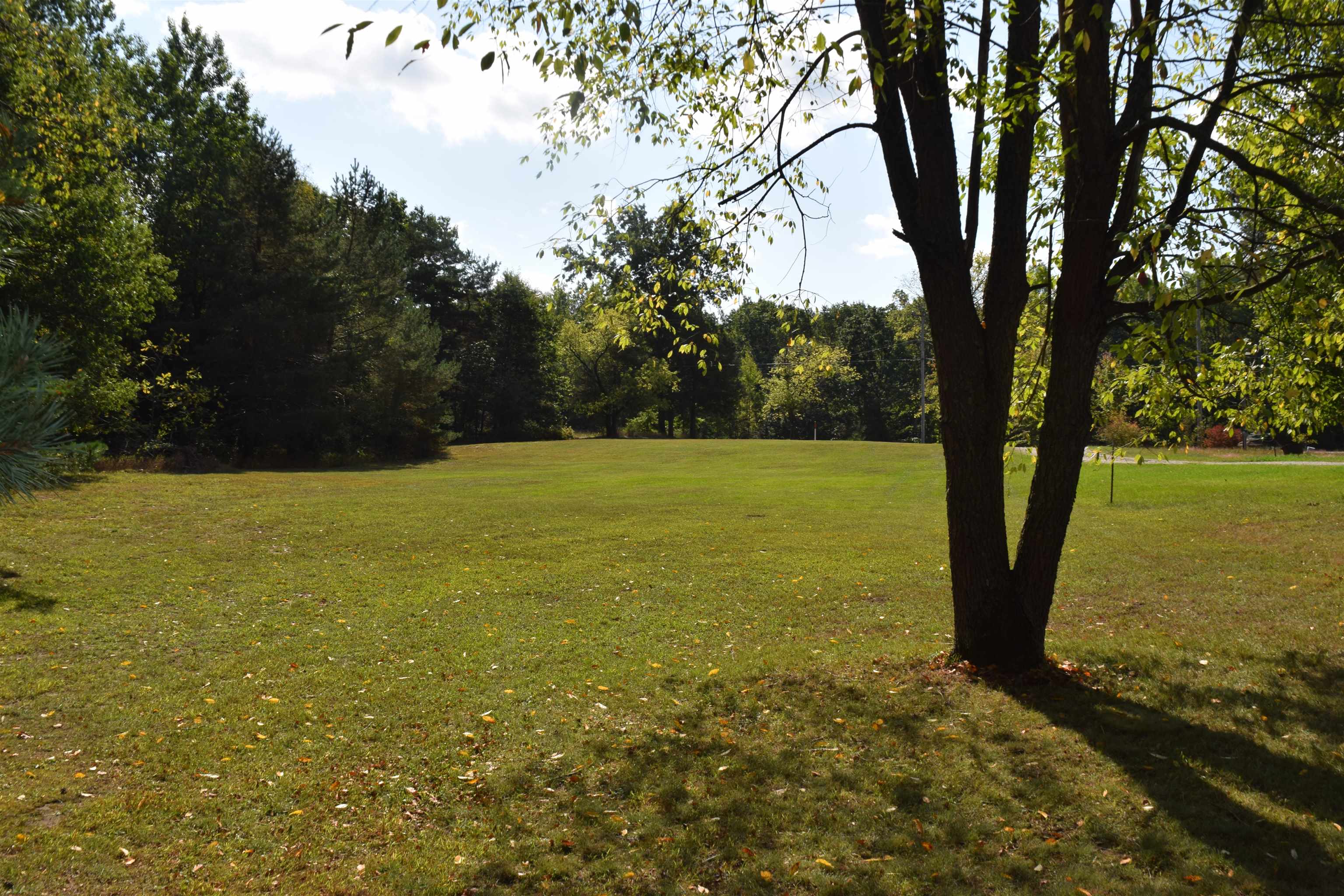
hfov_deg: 55.1
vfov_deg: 38.4
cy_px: 448
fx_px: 1288
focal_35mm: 34
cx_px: 672
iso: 100
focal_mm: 23
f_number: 13
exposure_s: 1/200
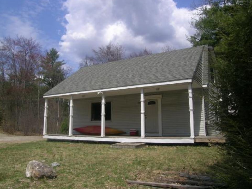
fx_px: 240
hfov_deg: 55.4
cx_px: 126
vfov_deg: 42.9
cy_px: 93
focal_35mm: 33
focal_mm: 6.5
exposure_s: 1/422
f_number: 6.5
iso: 50
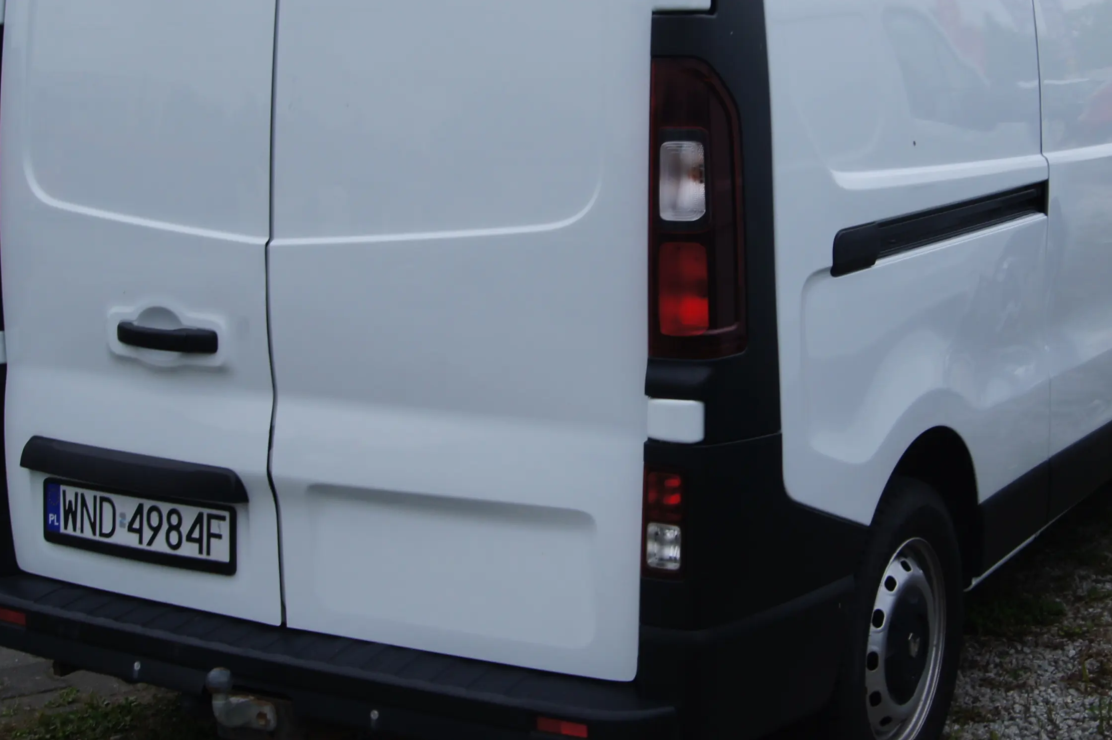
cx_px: 685
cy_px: 228
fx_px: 1914
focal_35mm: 62
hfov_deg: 32.3
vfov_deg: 21.8
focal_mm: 24
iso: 100
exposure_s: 1/80
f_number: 13
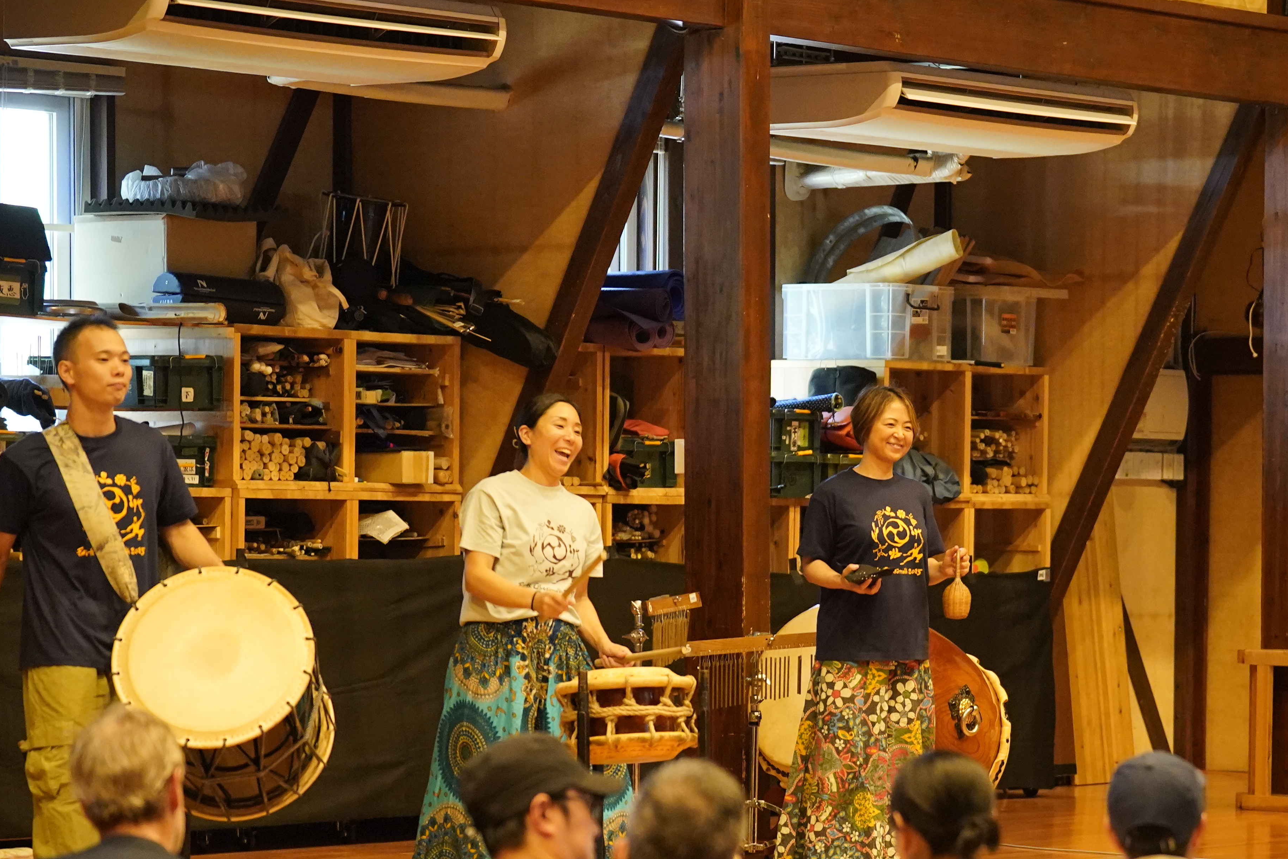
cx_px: 925
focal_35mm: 127
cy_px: 706
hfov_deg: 16.1
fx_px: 4543
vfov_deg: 10.8
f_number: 2.8
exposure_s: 1/200
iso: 4000
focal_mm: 77
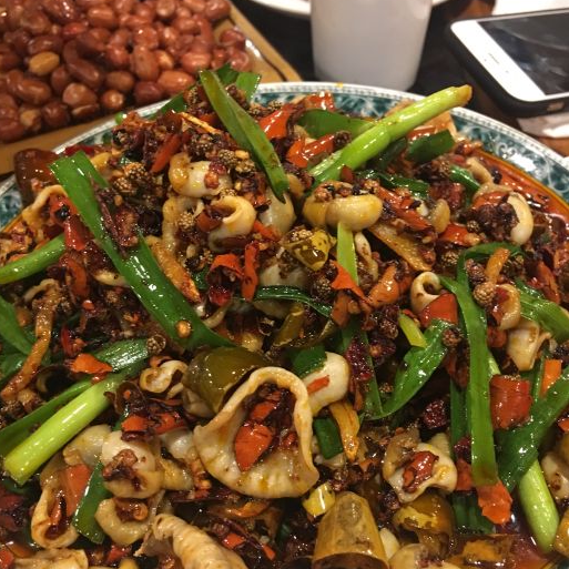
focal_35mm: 35
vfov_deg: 47.0
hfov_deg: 47.2
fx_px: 651
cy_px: 336
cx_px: 279
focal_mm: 4.15
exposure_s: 1/8
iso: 100
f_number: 2.2
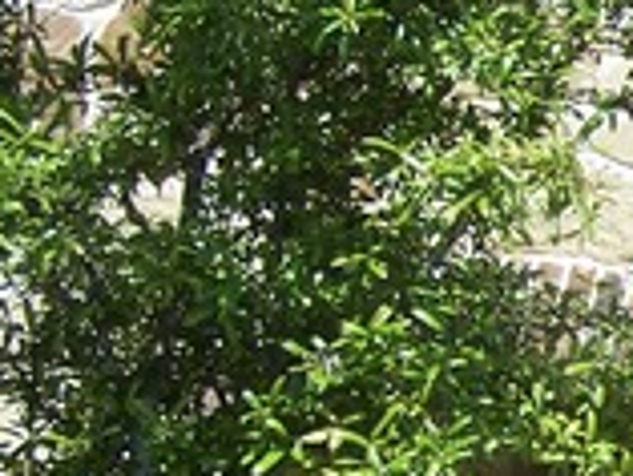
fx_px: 2837
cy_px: 452
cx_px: 1081
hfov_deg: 11.9
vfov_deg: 9.5
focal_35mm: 155
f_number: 2.8
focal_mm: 6.3
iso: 80
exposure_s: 1/1000
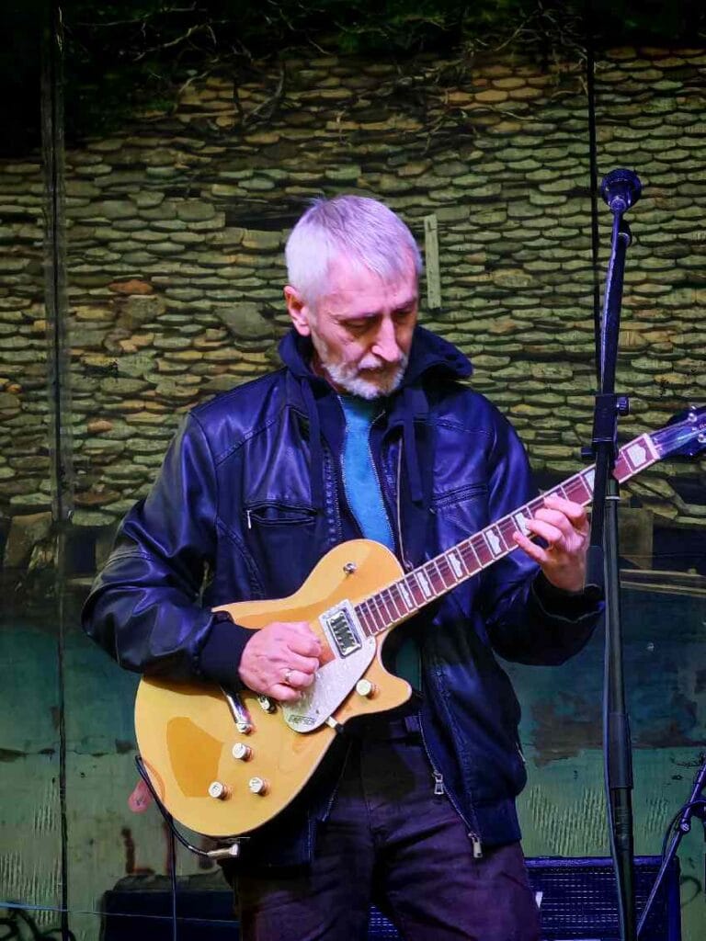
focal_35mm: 148
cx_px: 353
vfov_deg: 13.3
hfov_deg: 10.0
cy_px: 470
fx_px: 4025
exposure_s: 1/50
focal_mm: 8.67
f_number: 2.4
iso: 400
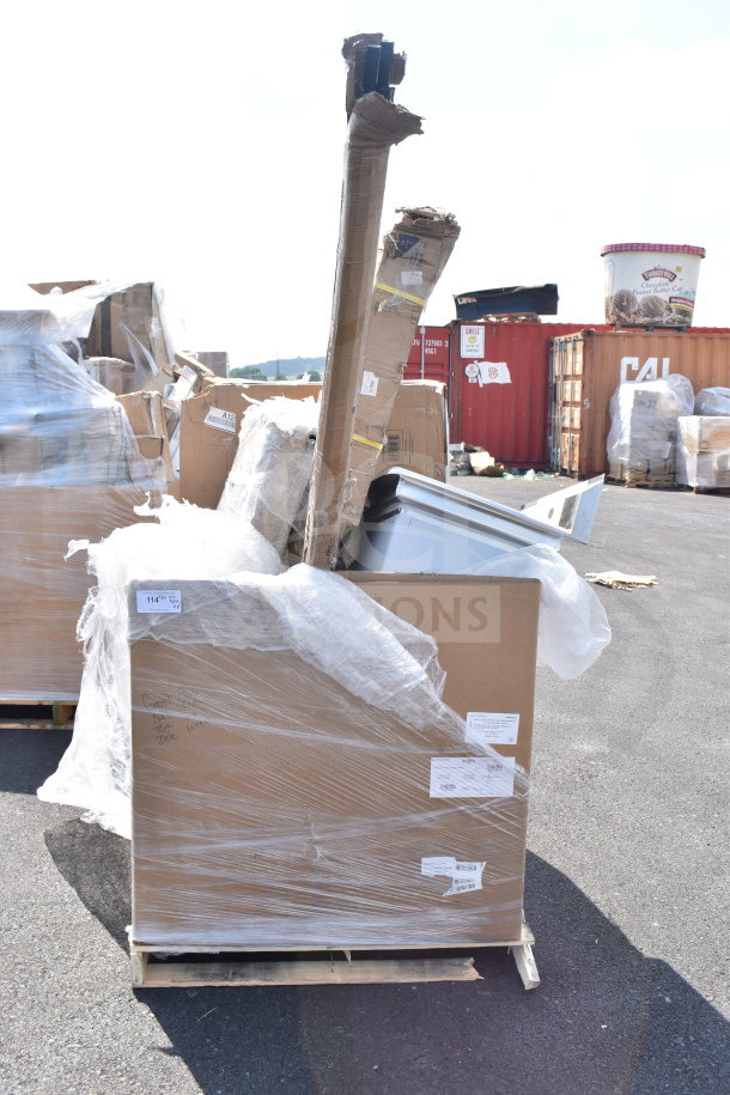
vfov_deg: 57.2
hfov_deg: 40.0
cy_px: 548
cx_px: 365
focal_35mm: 33
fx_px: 1004
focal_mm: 22
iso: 200
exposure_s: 1/250
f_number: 8
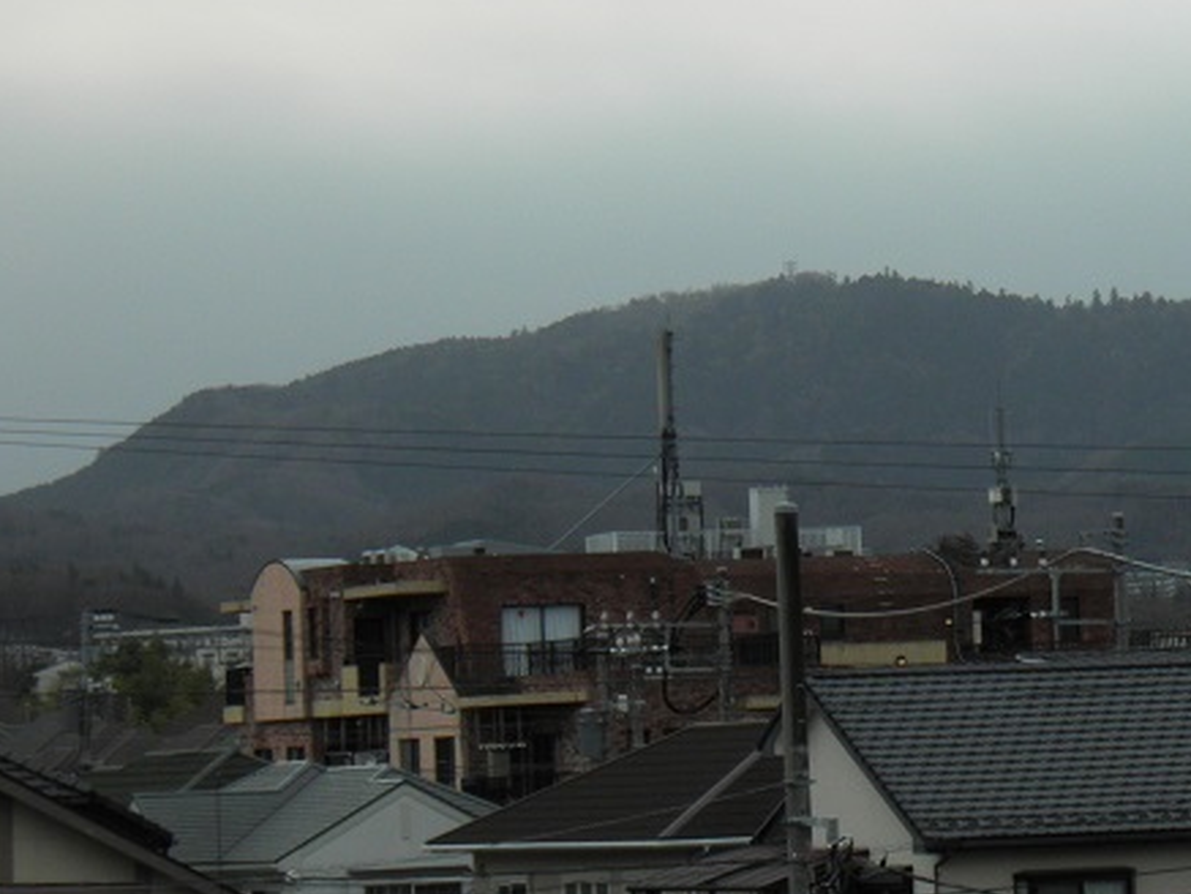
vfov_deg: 6.5
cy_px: 420
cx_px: 1180
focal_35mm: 229
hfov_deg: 8.6
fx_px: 7881
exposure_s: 1/200
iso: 50
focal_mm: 17.1
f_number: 5.6
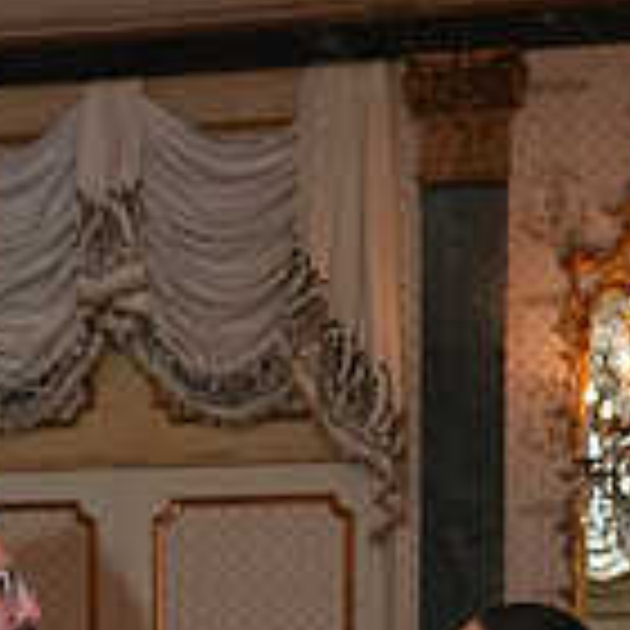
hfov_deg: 13.0
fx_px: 2759
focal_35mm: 134
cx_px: 119
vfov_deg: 12.1
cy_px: 1084
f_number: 4
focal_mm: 38
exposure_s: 1/200
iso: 5000
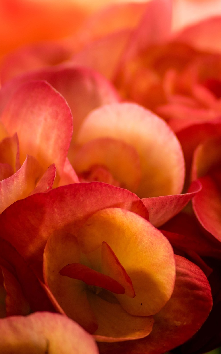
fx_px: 6643
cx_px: 169
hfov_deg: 1.9
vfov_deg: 3.1
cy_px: 177
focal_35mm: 689
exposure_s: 1/250
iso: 100
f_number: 5.6
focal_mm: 300
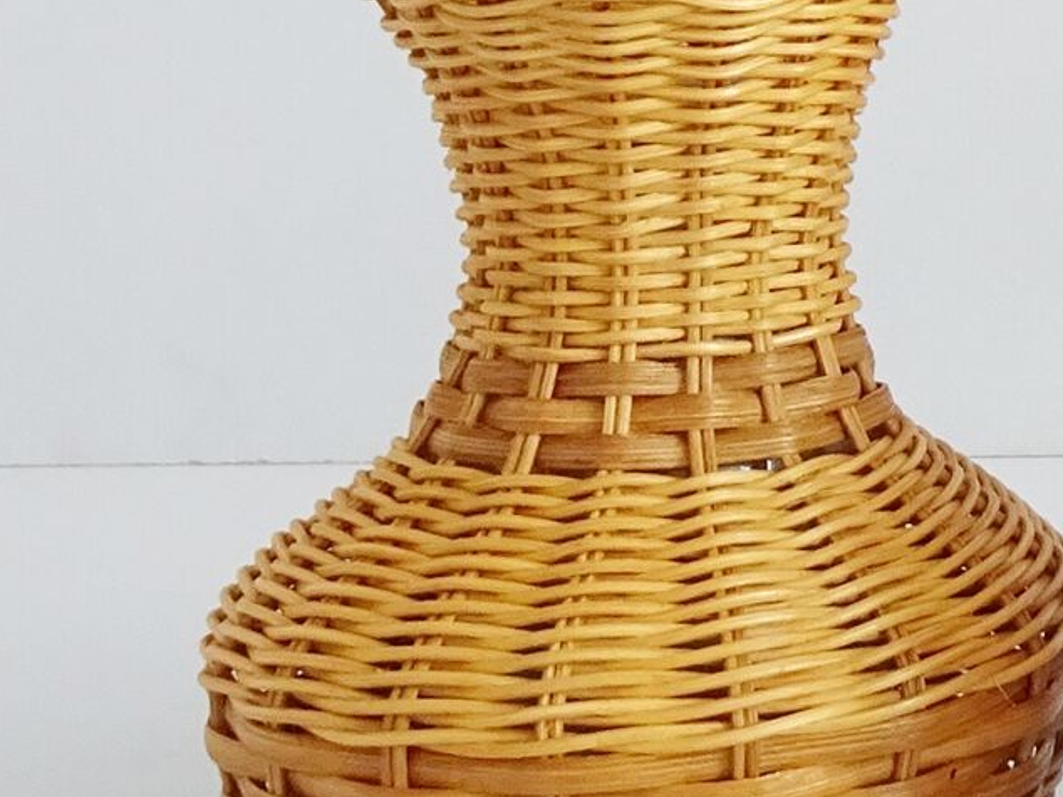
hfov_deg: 18.1
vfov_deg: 14.5
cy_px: 67
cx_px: 1396
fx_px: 3100
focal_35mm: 101
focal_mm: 4.1
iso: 250
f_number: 3.5
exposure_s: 1/30
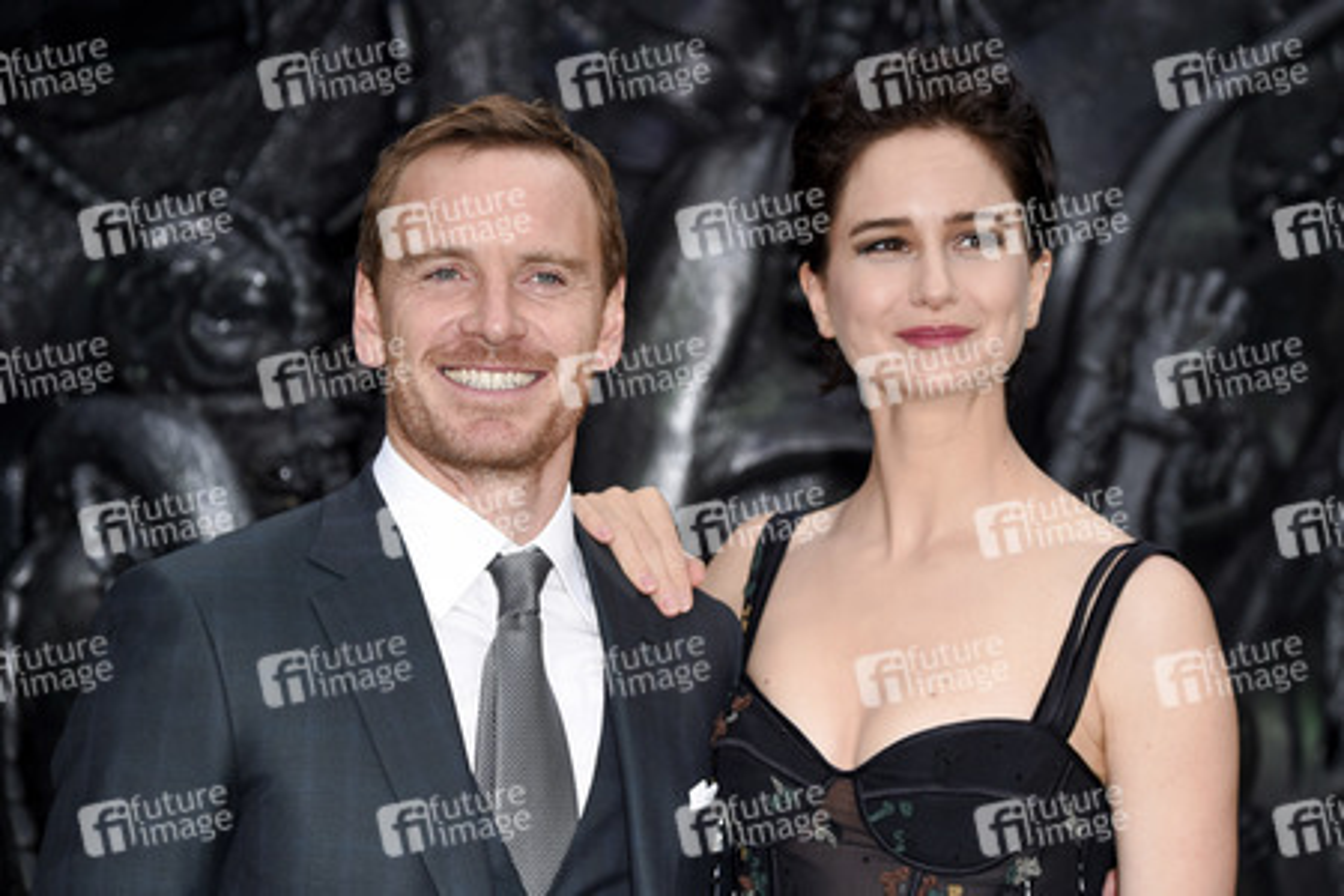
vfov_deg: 6.5
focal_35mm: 210
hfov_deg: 9.8
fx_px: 7839
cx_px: 672
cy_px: 448
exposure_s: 1/250
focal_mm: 210
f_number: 5.6
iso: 640
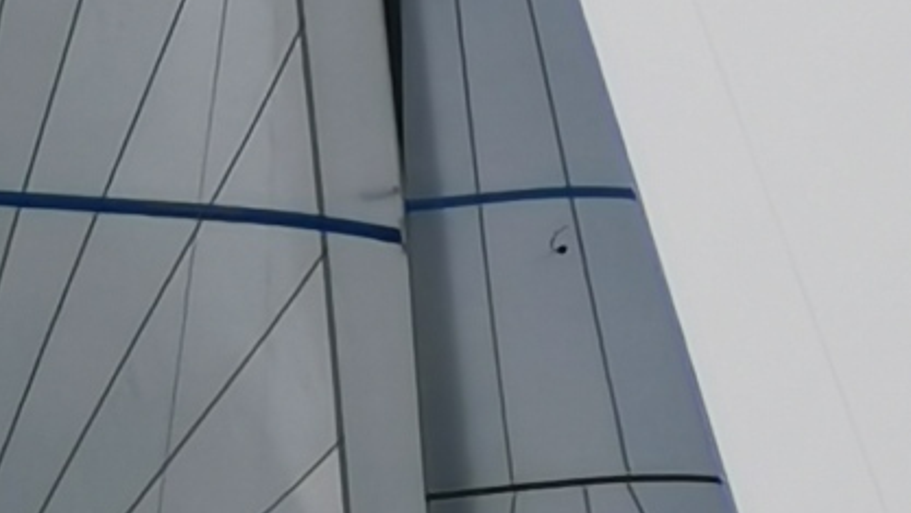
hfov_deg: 2.4
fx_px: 22016
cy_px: -31
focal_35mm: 911
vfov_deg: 1.3
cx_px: 238
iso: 50
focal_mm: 14.46
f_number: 3.4
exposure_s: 1/996
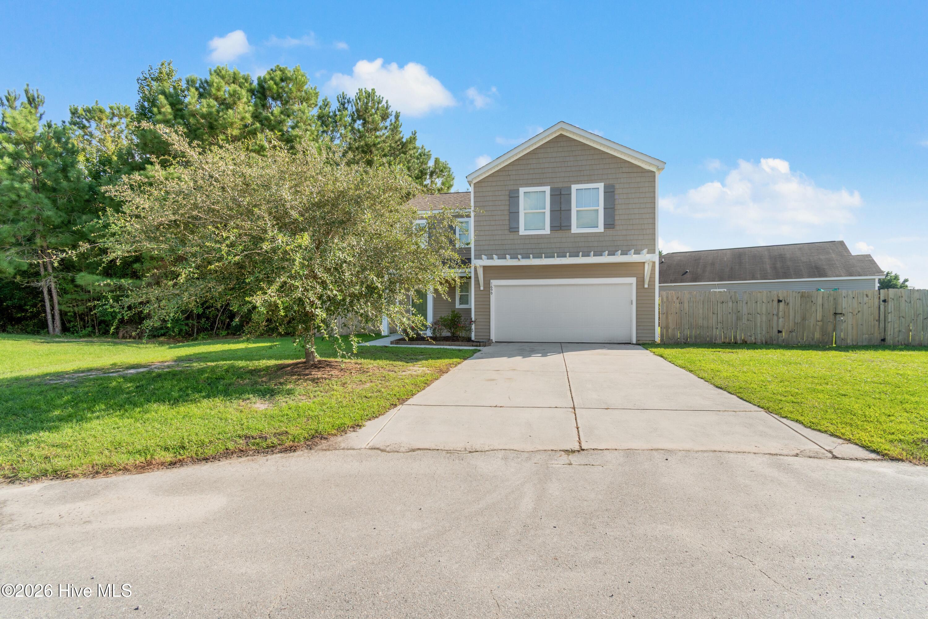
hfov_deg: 100.4
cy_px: 310
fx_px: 387
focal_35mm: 15
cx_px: 464
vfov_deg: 77.3
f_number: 8
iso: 100
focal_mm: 10
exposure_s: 1/125
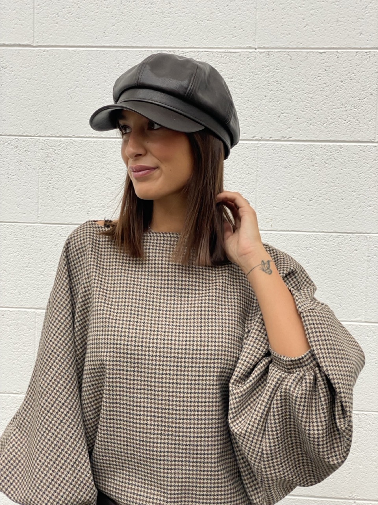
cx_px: 189
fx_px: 757
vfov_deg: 36.8
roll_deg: -1.6
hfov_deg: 28.0
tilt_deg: -2.5
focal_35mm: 52
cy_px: 252
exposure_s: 1/122
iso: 40
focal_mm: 6
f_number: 2
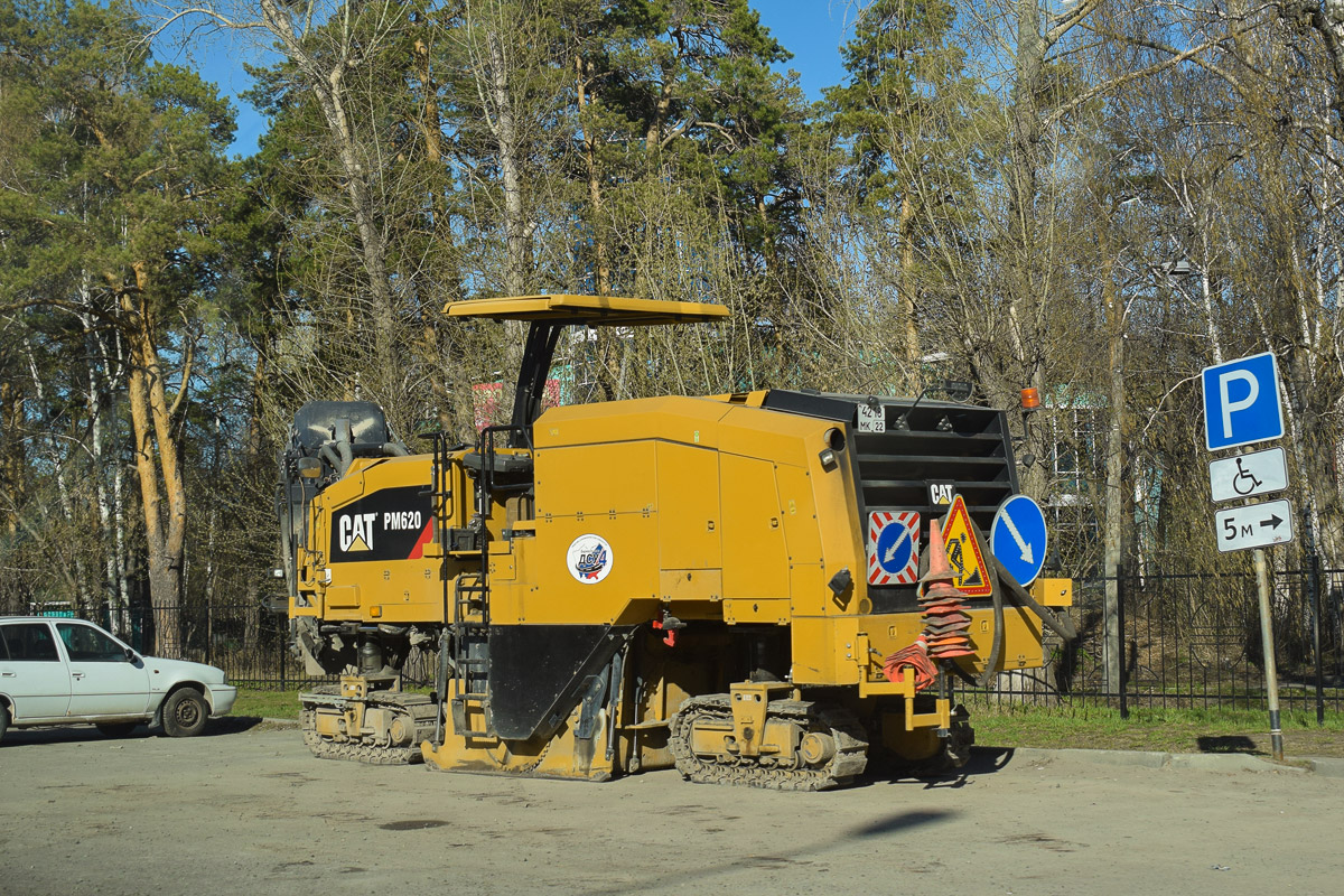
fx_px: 1680
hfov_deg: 43.6
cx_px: 672
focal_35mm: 45
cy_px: 448
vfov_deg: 29.9
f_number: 5.6
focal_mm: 30
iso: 200
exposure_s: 1/1000
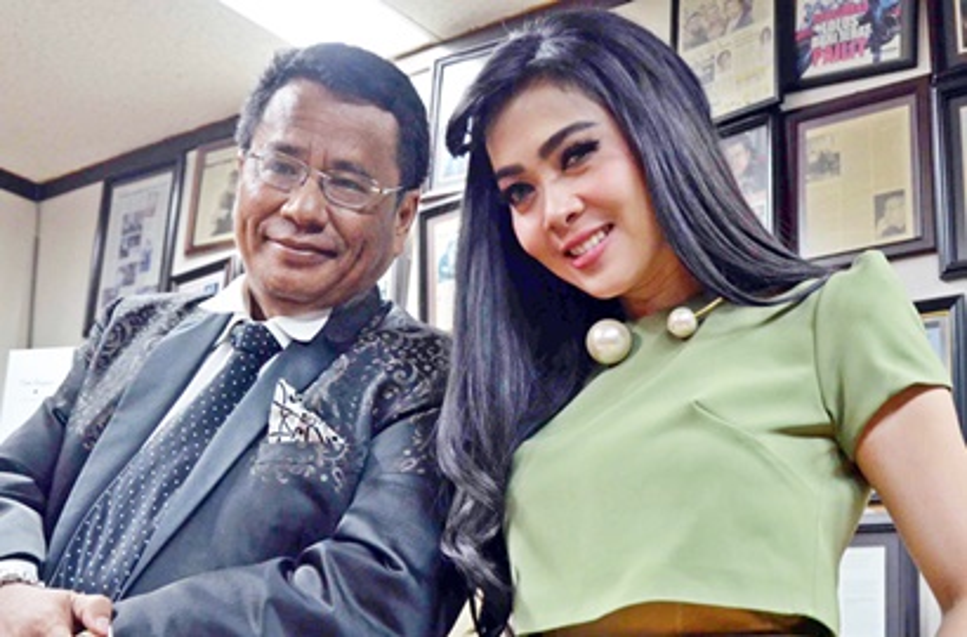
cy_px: 318
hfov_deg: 57.4
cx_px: 484
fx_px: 883
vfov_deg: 39.7
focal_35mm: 33
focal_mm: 22
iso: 1600
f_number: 4
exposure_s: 1/100
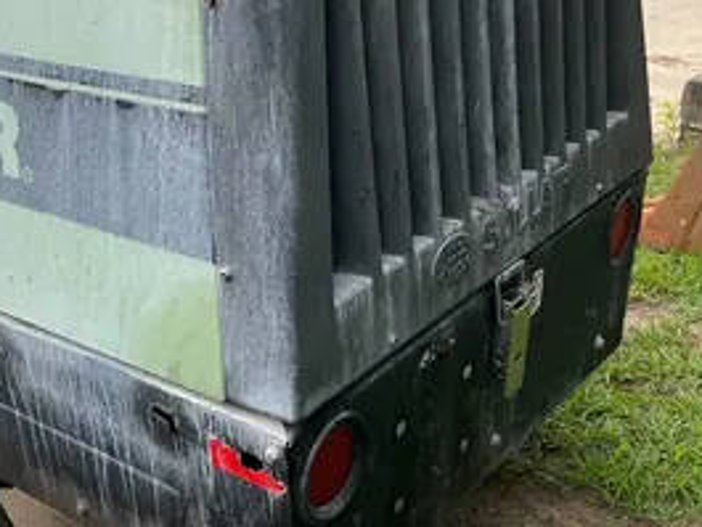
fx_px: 1096
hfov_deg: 33.3
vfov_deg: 27.1
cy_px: 250
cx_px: 42
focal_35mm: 54
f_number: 1.6
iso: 50
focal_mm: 5.1
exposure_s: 1/1046
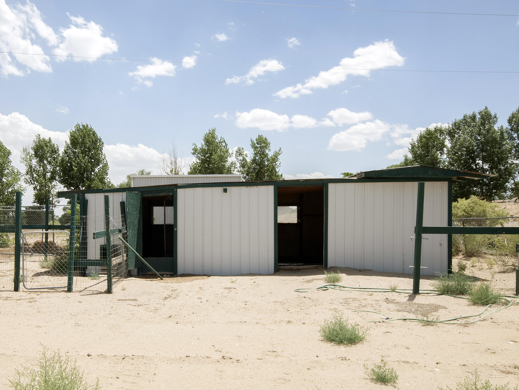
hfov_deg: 55.3
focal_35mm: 32
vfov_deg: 44.1
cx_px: 161
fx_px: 480
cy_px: 214
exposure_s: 1/250
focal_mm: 16
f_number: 18
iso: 500
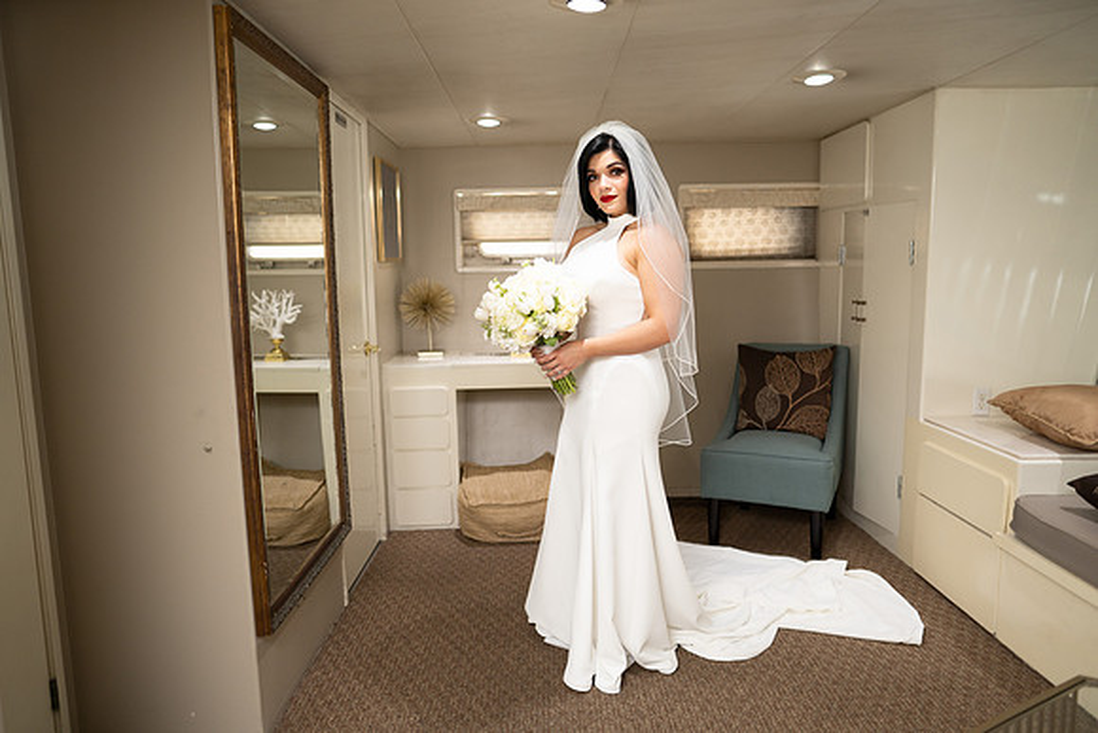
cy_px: 366
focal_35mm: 24
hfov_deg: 73.7
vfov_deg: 53.2
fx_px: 732
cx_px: 549
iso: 250
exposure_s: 1/1000
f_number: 1.4
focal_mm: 24
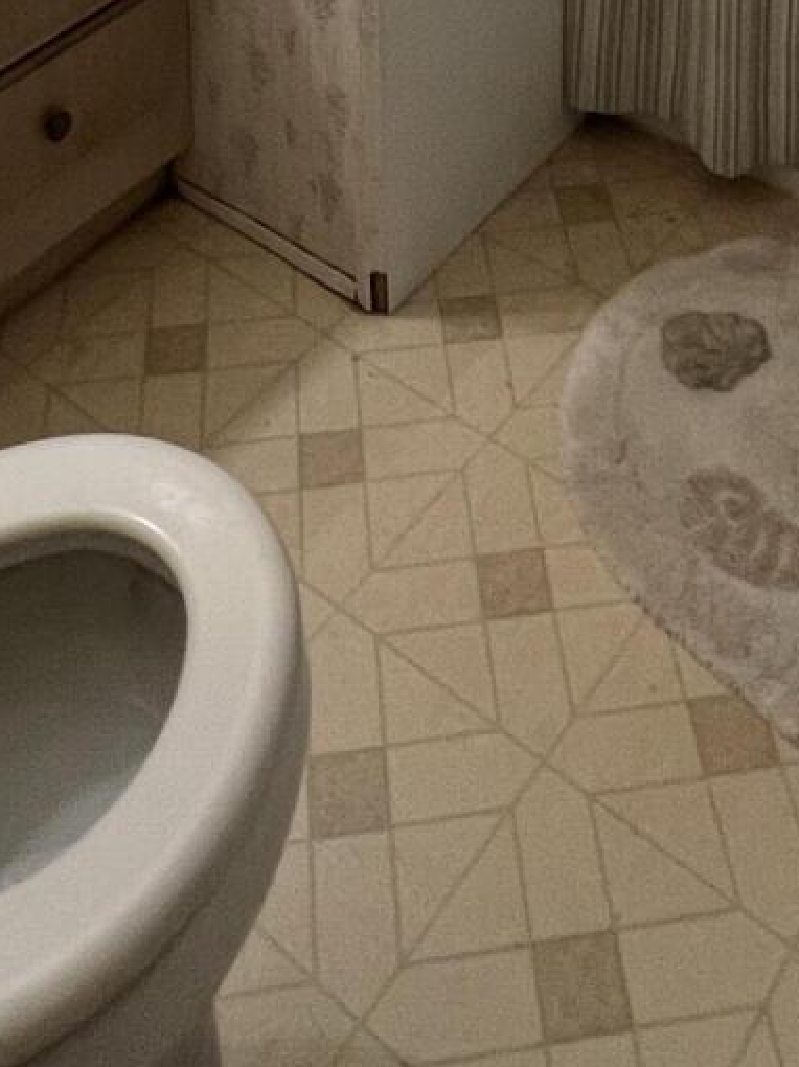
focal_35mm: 51
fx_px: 1571
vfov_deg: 23.6
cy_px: -755
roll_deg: +1.1
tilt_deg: -7.8
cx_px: 492
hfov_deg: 28.4
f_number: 1.8
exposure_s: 1/60
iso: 250
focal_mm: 1.57
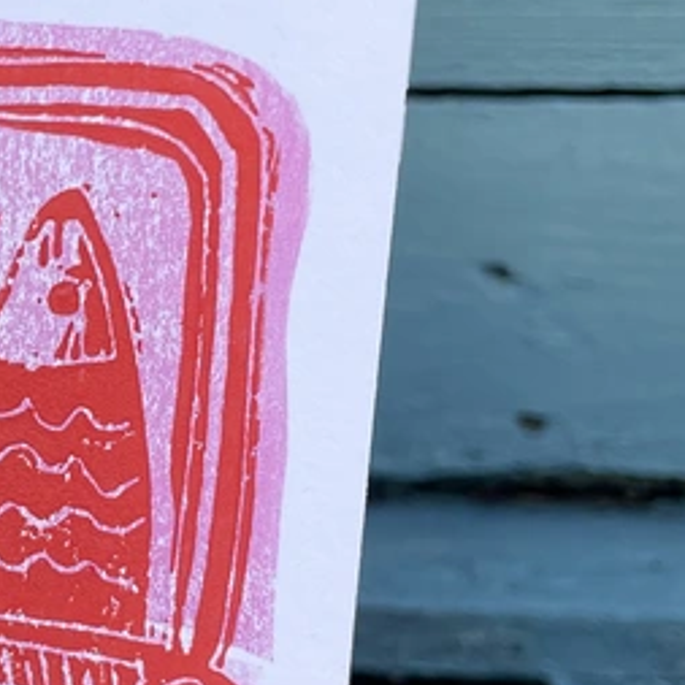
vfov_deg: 21.6
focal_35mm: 80
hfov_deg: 20.4
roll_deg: +0.6
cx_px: -116
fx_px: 1791
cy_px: 398
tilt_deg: -15.4
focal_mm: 4.2
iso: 50
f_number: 1.6
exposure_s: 1/469
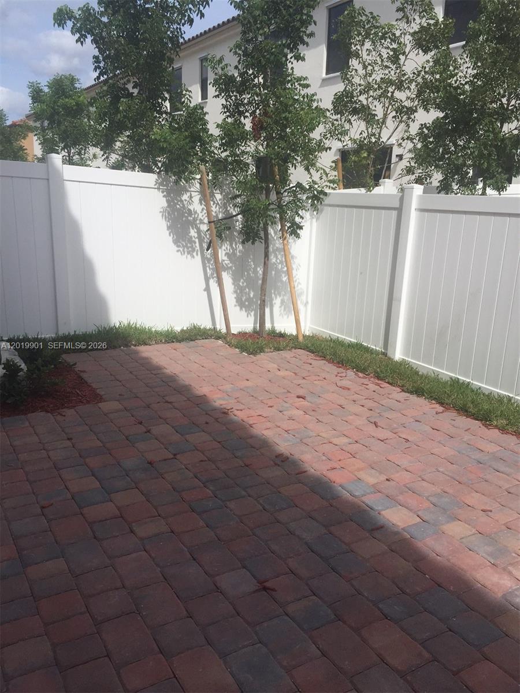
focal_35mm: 29
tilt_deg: -12.9
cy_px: 346
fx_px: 581
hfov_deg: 48.2
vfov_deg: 61.7
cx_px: 260
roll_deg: -2.2
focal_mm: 4.15
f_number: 2.2
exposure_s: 1/4405
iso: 32
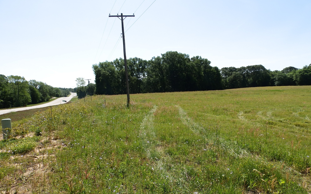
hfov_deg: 74.8
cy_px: 103
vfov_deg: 51.0
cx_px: 158
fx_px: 203
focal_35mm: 24
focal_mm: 4
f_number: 4.5
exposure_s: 1/500
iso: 80
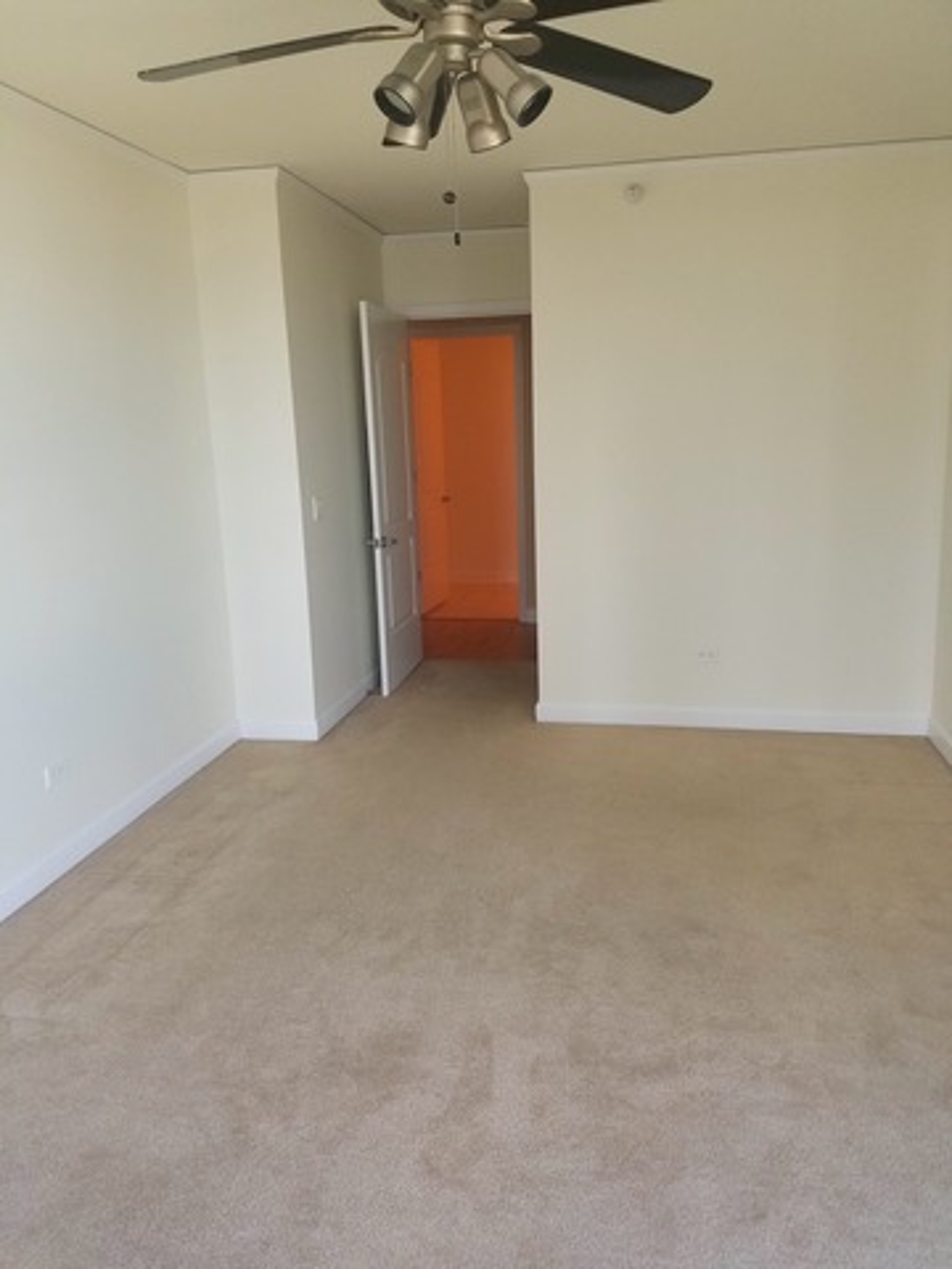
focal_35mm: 26
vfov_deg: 67.3
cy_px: 634
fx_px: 953
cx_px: 476
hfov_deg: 53.1
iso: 100
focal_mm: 4.2
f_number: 1.7
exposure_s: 1/120
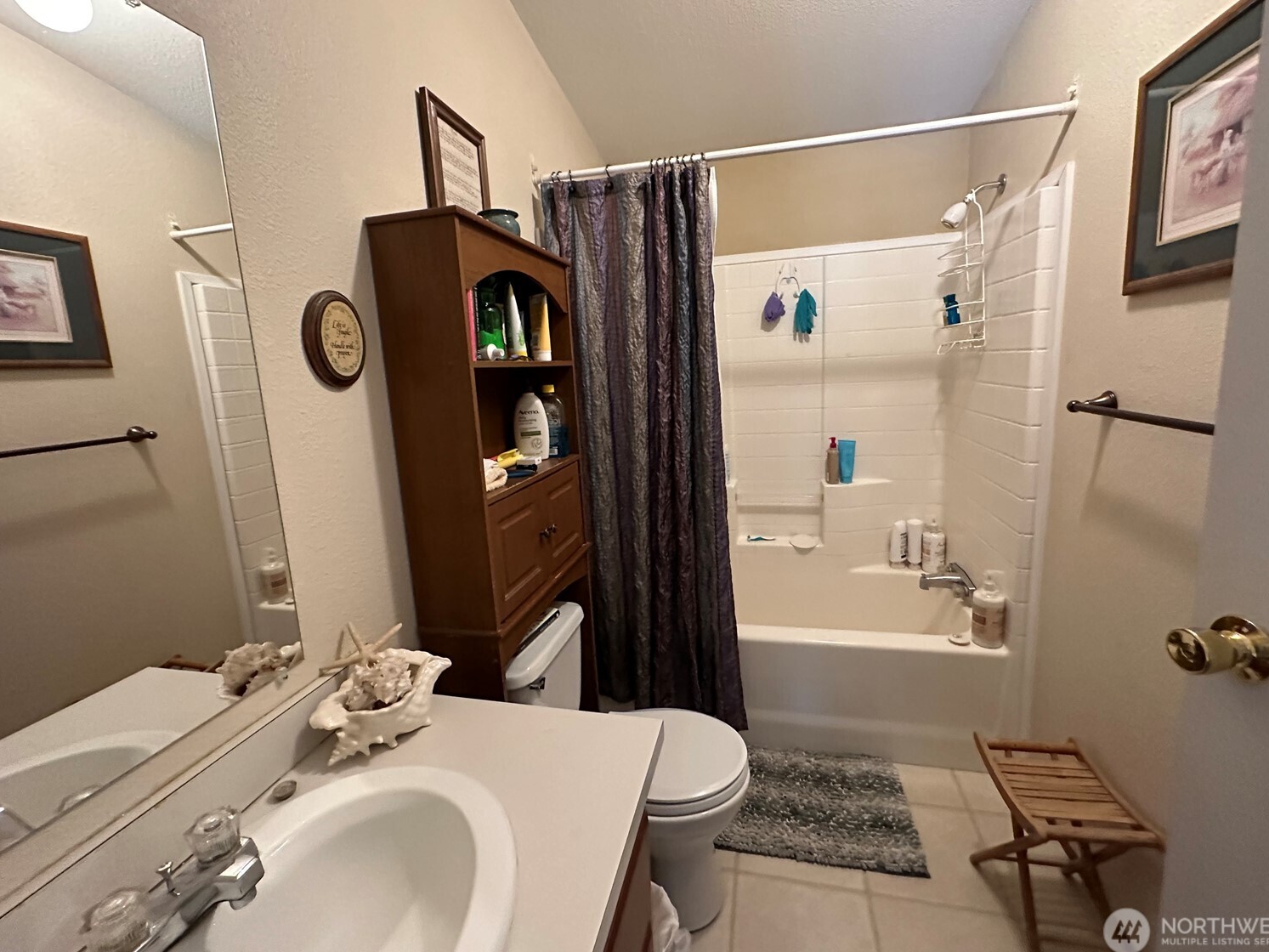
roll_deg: +2.4
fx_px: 550
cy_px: 456
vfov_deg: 81.7
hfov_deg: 98.2
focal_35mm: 15
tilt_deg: -8.9
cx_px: 644
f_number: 2.2
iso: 1000
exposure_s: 1/60
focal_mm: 2.22
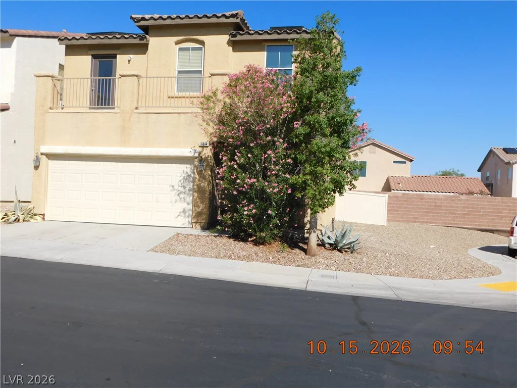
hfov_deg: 60.0
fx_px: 448
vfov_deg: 46.8
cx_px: 258
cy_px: 194
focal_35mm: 30
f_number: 6.4
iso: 125
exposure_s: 1/500
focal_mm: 5.3
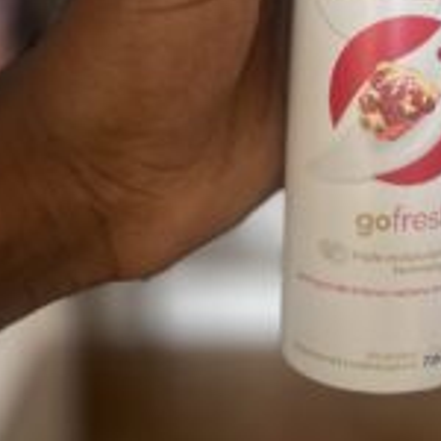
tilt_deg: -9.2
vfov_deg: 23.0
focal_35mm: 66
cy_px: -143
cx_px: 382
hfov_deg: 25.4
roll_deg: -1.3
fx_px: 951
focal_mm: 5.7
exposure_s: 1/121
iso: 64
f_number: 1.5
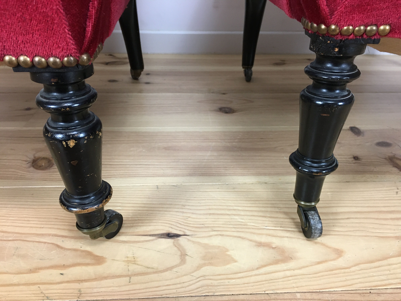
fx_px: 336
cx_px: 200
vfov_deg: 48.2
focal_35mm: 29
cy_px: 150
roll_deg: -0.8
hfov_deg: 61.7
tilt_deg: -29.4
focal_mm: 4.15
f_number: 2.2
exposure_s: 1/33
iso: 160
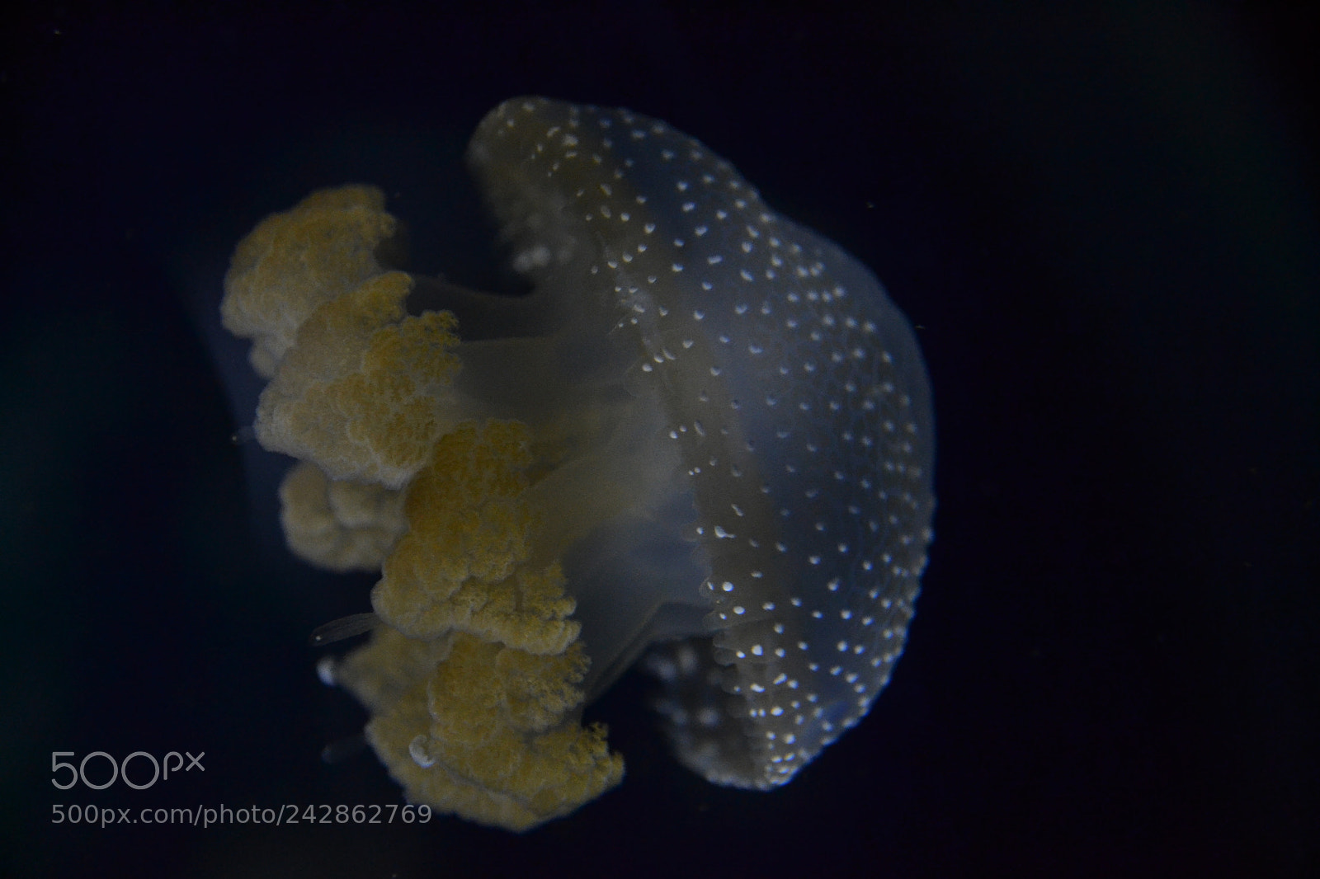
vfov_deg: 13.4
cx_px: 660
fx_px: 3739
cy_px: 440
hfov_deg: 20.0
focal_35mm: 102
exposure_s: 1/100
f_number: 5
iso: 1600
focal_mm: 68
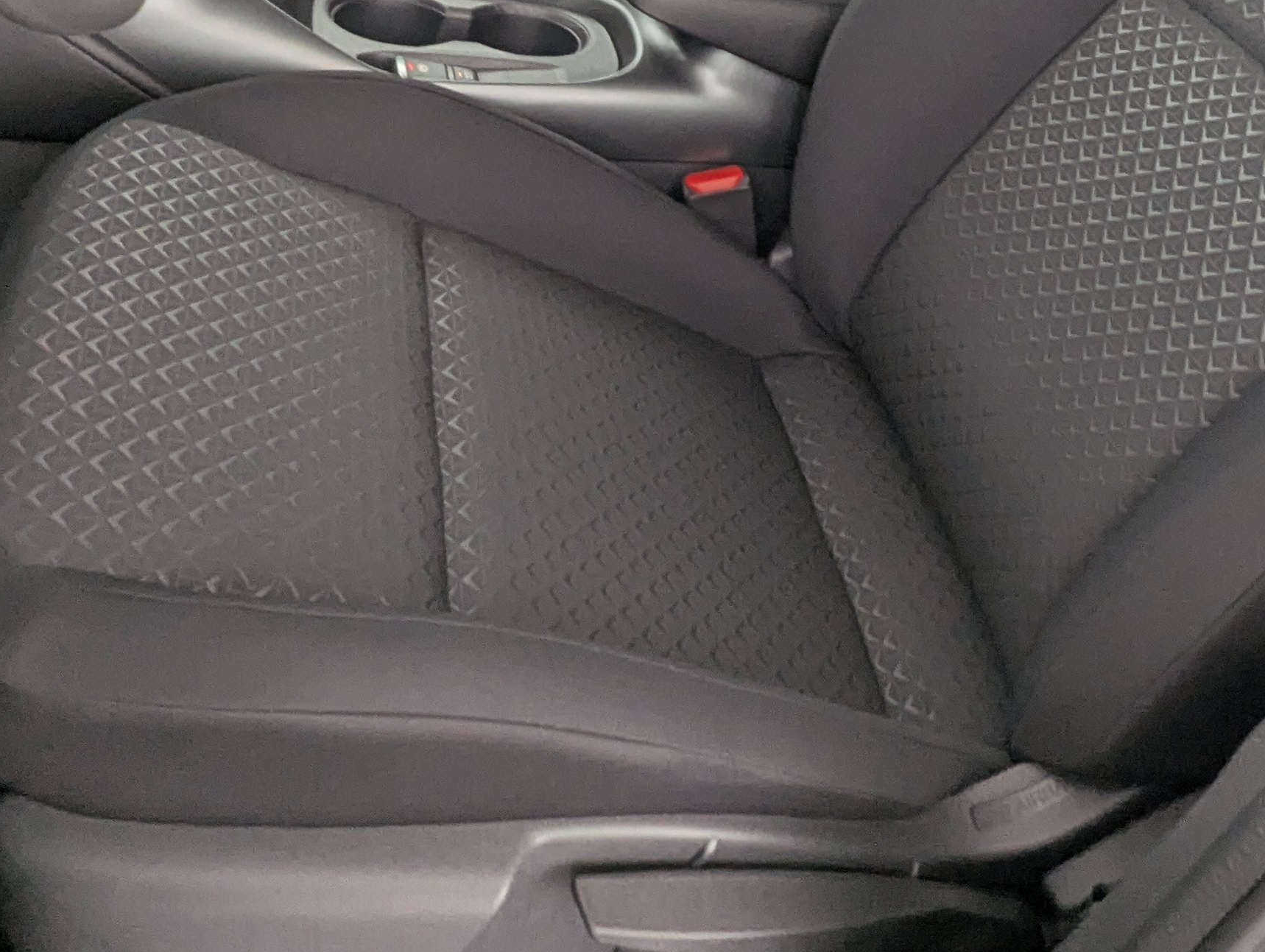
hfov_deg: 48.3
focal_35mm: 38
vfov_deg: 35.1
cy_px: 52
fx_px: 1390
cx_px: 812
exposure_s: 1/50
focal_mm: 2.35
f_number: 2.2
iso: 140
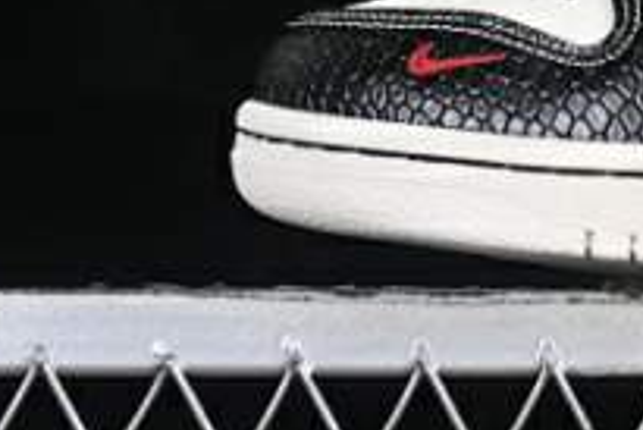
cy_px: -182
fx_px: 4772
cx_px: 997
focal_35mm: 267
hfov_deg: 7.6
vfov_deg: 5.1
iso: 160
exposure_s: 1/60
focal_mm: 50
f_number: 7.1
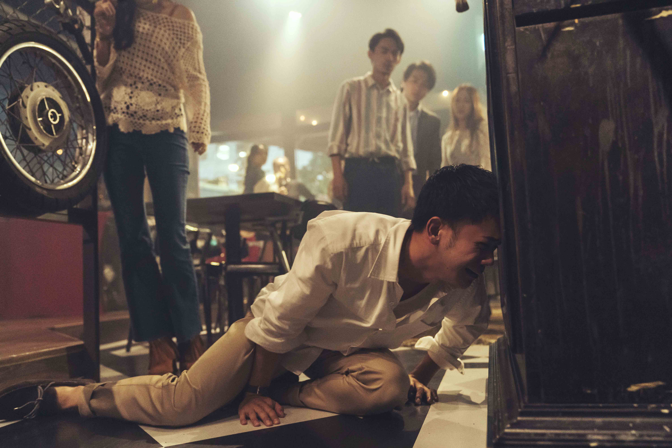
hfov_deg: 58.7
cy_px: 224
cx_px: 336
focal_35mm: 32
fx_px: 597
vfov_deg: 41.1
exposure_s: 1/80
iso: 5000
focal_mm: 32
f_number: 2.8
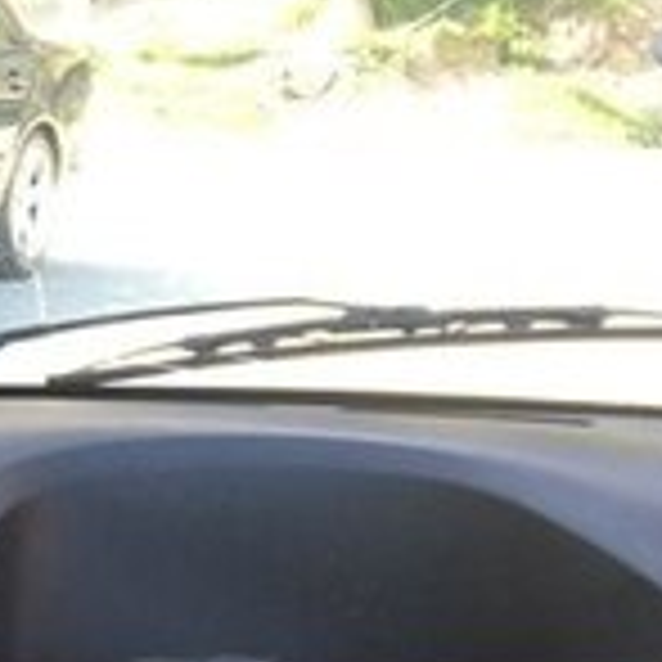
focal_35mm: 115
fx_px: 2488
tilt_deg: -11.1
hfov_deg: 13.5
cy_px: 435
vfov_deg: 15.1
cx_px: -563
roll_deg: +0.9
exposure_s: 1/100
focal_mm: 4.15
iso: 40
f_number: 2.2
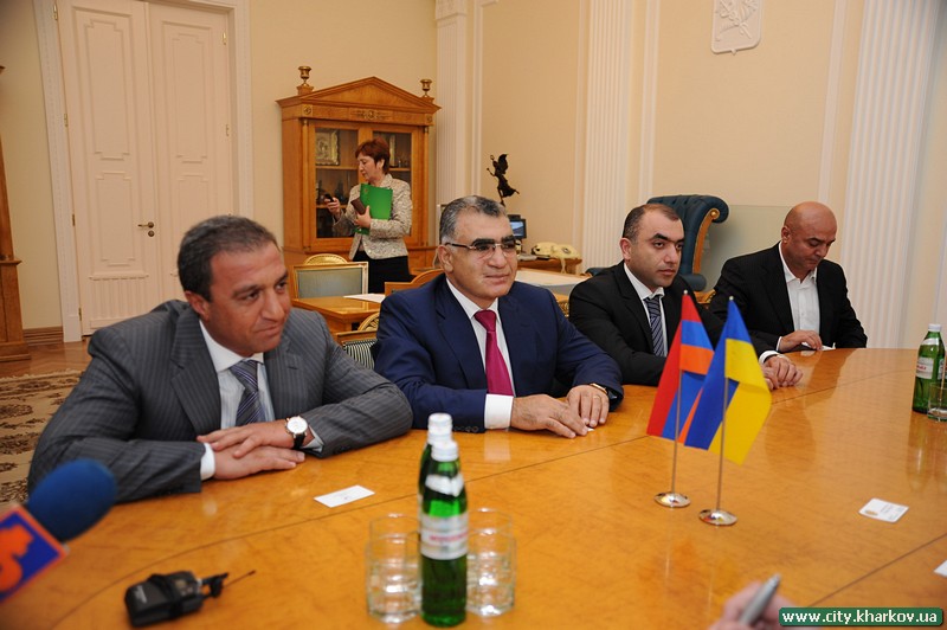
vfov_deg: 43.5
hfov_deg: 62.0
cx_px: 474
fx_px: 788
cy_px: 315
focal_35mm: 30
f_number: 3
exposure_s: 1/160
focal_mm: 30
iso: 640
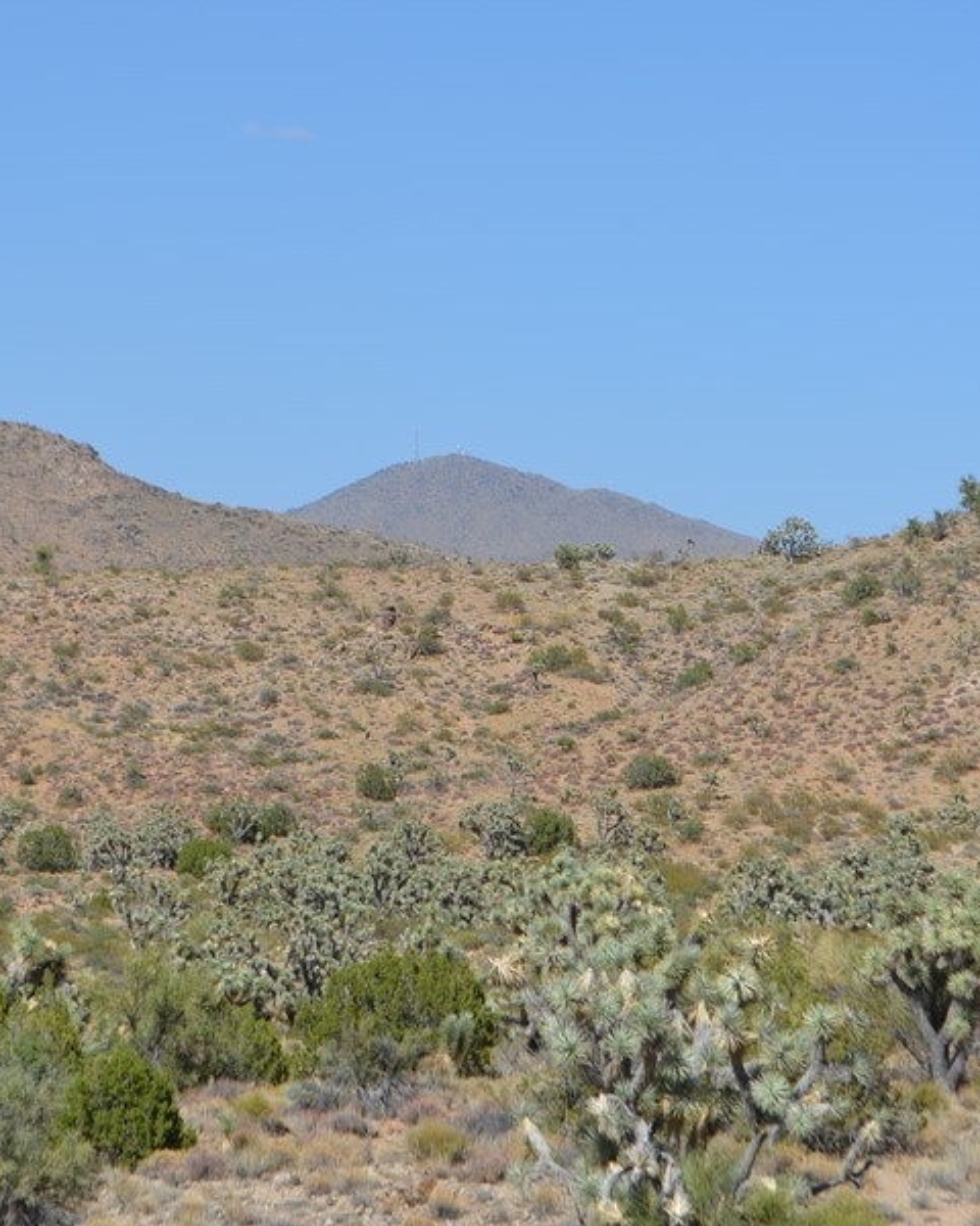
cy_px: 642
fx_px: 5070
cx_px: 517
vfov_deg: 13.8
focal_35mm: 140
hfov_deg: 11.0
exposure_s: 1/250
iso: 100
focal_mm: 55
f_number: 8
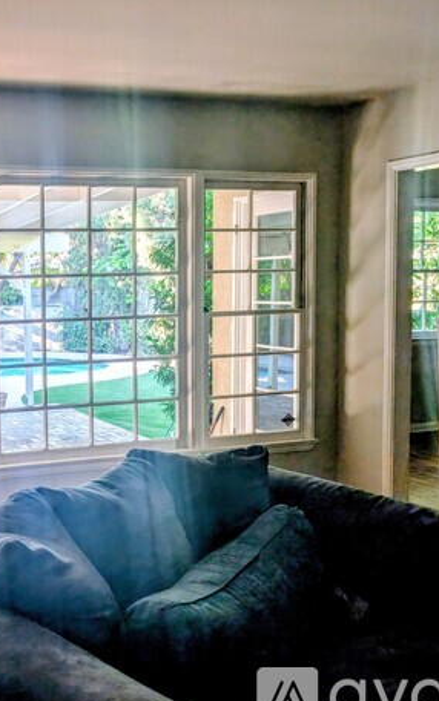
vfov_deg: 52.7
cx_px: -5
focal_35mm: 37
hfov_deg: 31.7
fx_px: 708
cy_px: 345
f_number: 1.68
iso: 27
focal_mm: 6.9
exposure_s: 1/31.2
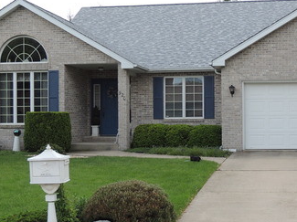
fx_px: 591
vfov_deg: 21.3
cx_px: 185
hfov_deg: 28.1
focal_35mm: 69
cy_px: 127
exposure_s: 1/400
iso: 100
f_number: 3.3
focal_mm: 6.2
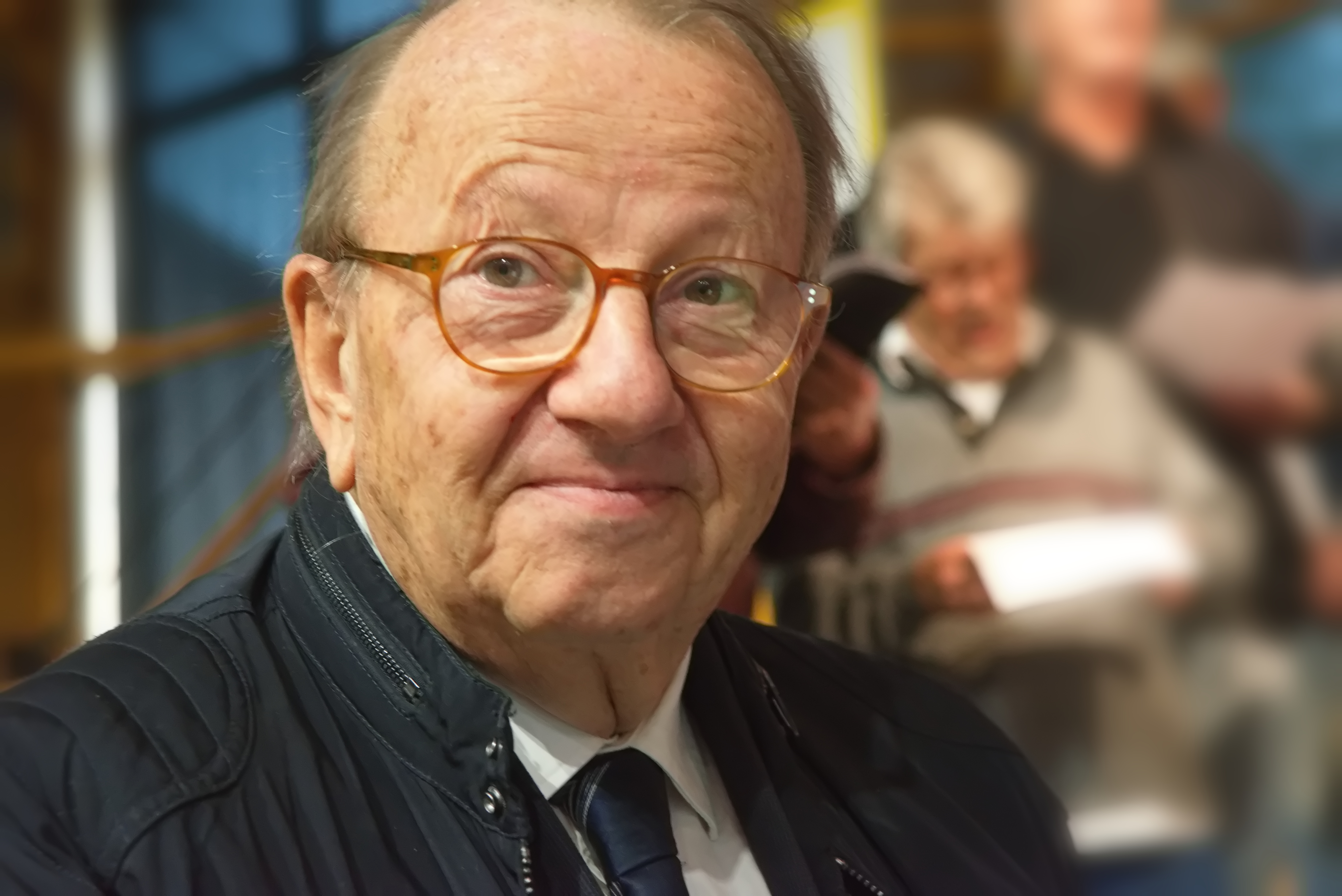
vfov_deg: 13.1
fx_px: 3915
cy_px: 448
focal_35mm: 105
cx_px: 671
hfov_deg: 19.5
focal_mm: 105
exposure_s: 1/80
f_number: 8
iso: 6400
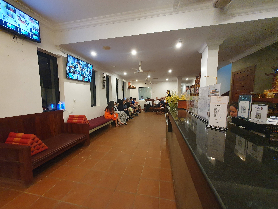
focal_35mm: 13
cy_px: 104
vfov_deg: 89.9
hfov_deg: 106.2
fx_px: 104
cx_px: 139
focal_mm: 1.8
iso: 640
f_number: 2.2
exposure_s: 1/33
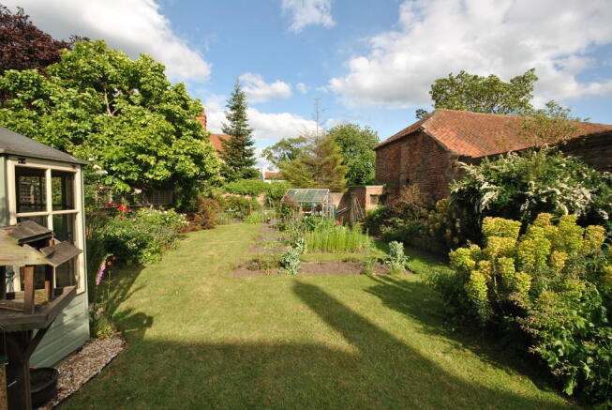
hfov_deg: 100.3
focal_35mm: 15
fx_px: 255
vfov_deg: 77.5
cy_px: 205
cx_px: 306
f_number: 7.1
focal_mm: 10
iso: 100
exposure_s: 1/200
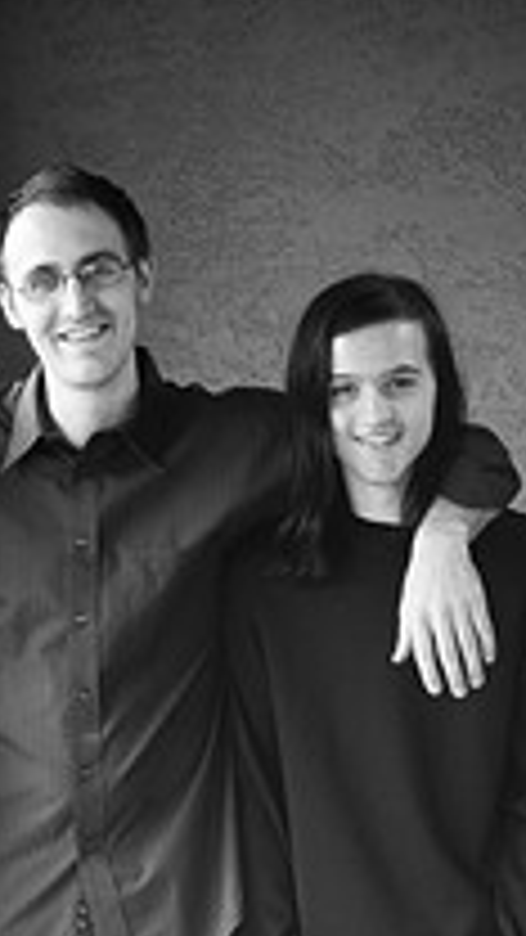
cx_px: 16
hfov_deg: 10.6
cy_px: 832
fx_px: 2802
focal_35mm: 113
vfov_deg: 18.6
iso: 800
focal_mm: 50
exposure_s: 1/320
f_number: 1.4
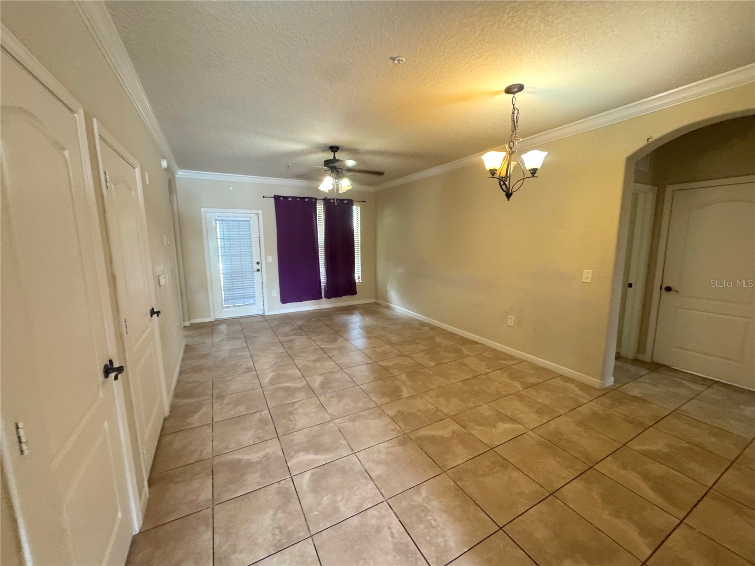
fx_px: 305
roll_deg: +0.5
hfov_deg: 102.1
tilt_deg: -10.1
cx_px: 378
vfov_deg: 85.7
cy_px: 283
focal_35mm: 14
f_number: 2.2
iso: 640
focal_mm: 2.22
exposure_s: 1/60
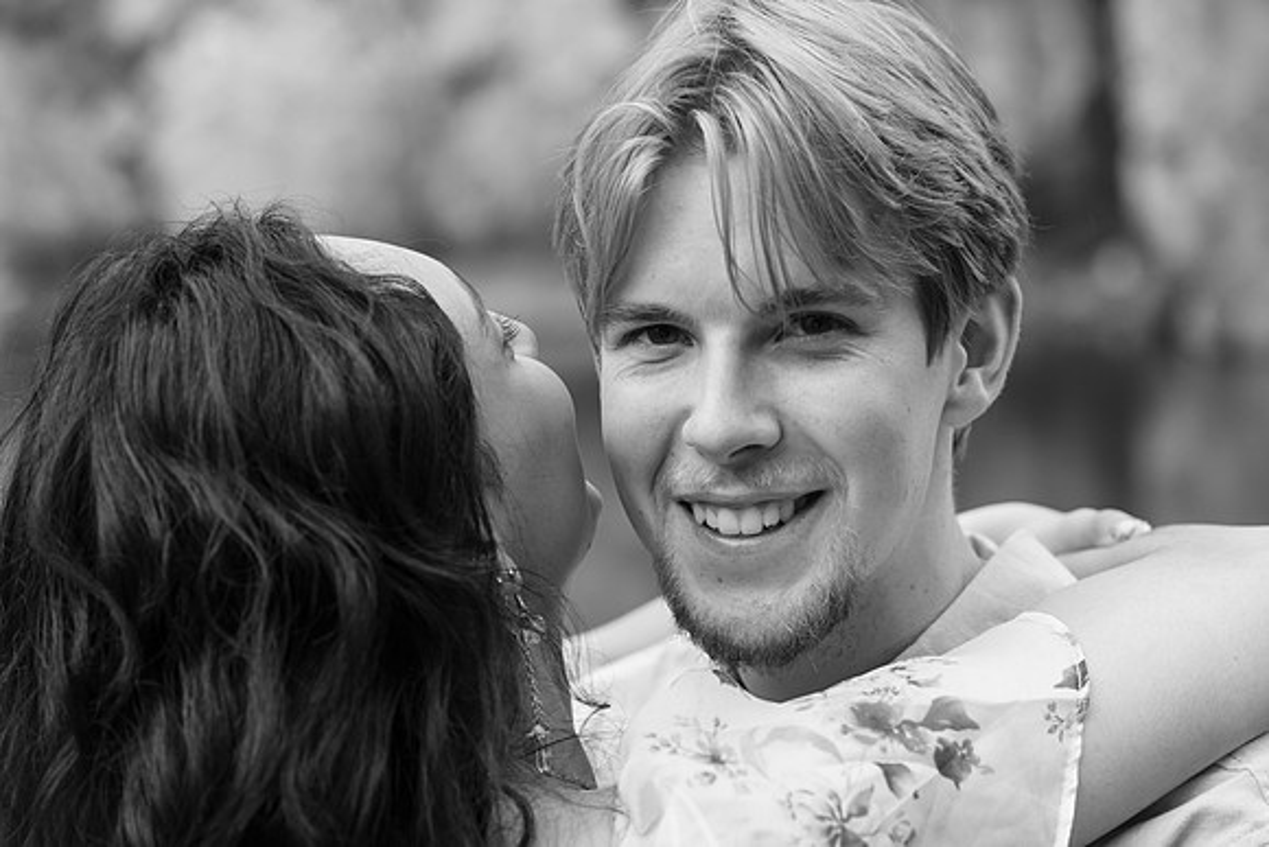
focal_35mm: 85
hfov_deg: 23.9
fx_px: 2997
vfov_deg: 16.1
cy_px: 424
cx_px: 634
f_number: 4.5
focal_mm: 85
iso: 800
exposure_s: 1/250
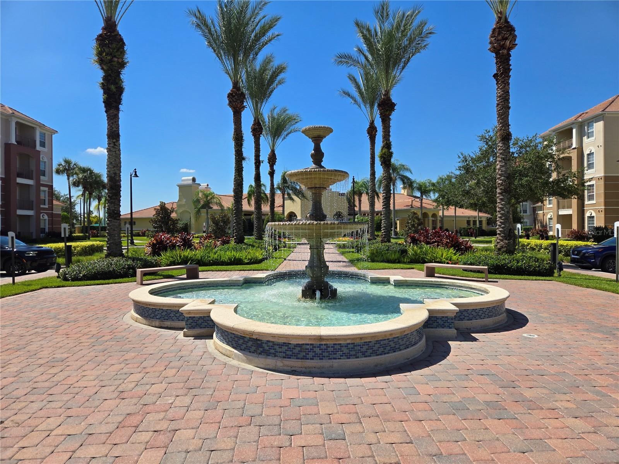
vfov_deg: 58.9
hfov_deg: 73.9
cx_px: 310
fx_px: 411
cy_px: 232
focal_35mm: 23
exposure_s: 1/2470
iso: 25
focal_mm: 5.4
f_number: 1.8
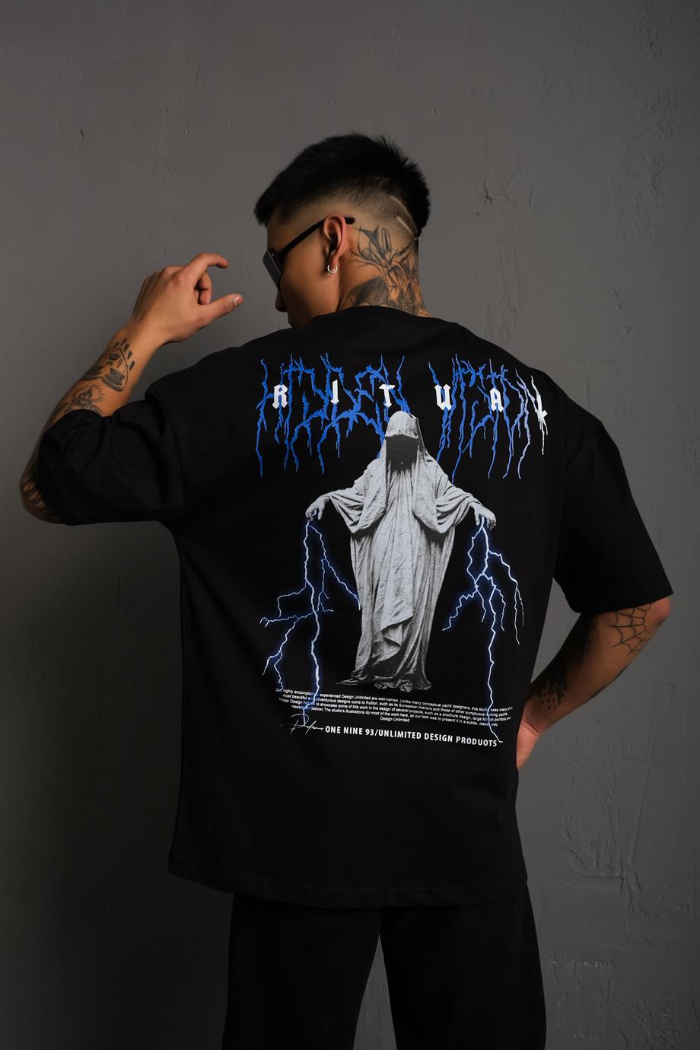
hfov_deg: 37.9
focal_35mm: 35
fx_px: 1021
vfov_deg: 54.4
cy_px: 525
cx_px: 350
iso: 160
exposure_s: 1/160
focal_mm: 23.3
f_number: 5
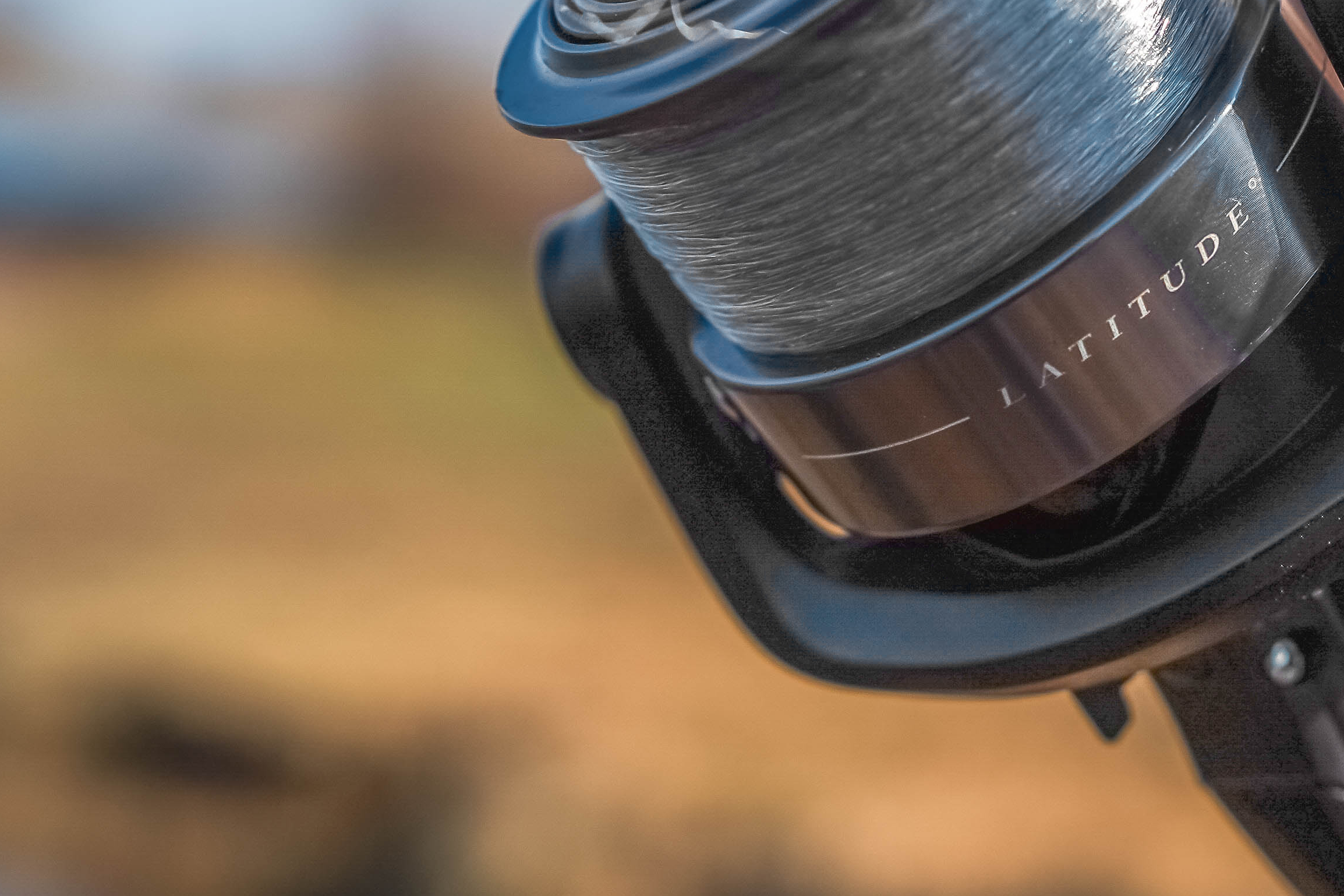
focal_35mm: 91
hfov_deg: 21.9
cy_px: 44
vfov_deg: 14.8
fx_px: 3397
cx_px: 1208
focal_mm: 35
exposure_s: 1/2500
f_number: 2.8
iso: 100
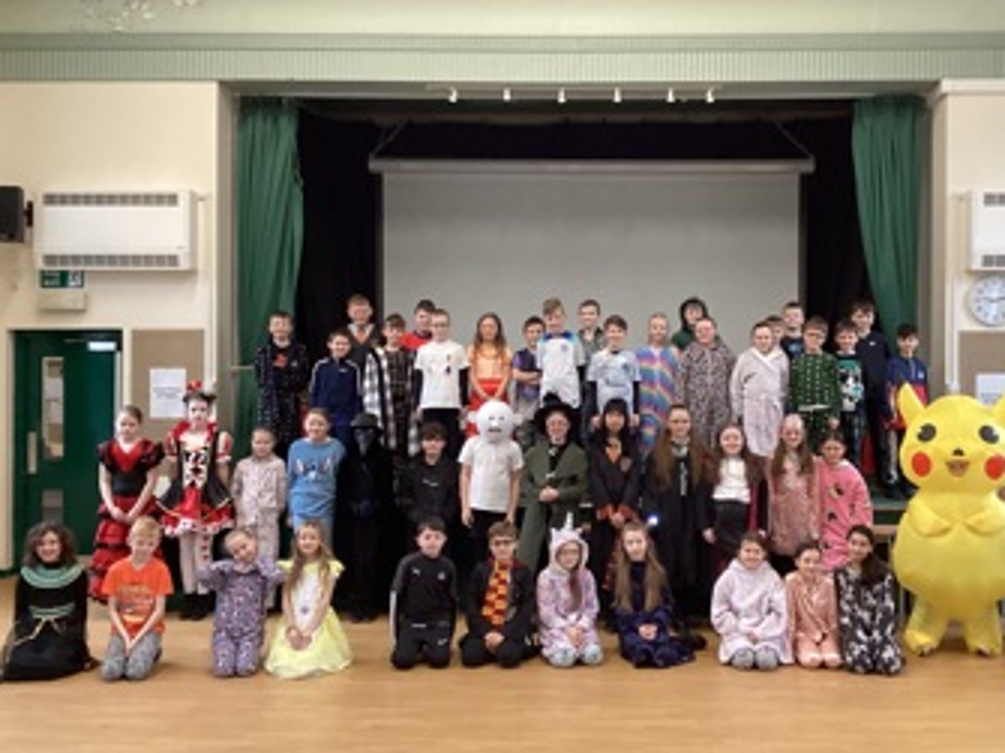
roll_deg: +0.0
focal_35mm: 37
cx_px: 597
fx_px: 1074
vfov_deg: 38.6
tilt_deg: +0.0
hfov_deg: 49.9
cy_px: 375
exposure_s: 1/50
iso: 320
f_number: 2.4
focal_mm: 3.3
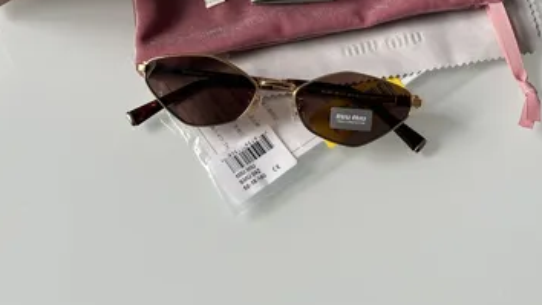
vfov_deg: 16.7
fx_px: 1020
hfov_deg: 29.8
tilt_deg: -60.5
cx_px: 273
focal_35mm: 71
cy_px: 8
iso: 64
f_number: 1.78
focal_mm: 6.86
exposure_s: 1/487
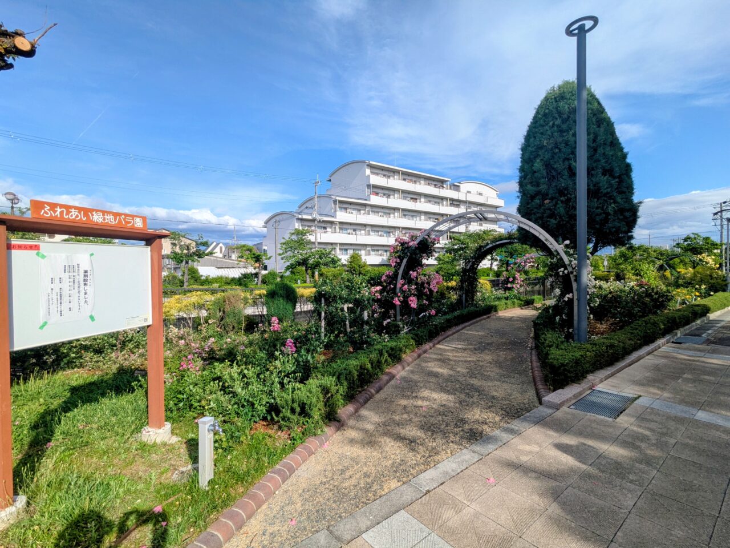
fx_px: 337
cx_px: 365
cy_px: 274
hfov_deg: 94.5
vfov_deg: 78.1
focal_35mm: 16
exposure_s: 1/1859
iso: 49
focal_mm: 2.35
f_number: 2.2
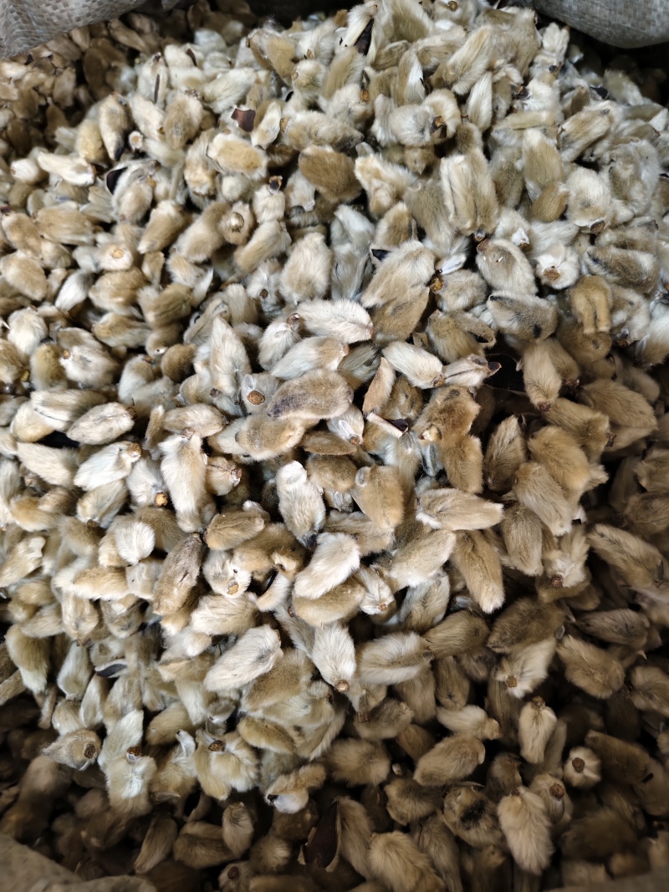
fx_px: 593
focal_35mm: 23
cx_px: 334
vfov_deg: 73.9
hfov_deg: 58.9
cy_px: 446
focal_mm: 5.56
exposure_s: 1/50
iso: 941
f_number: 1.88
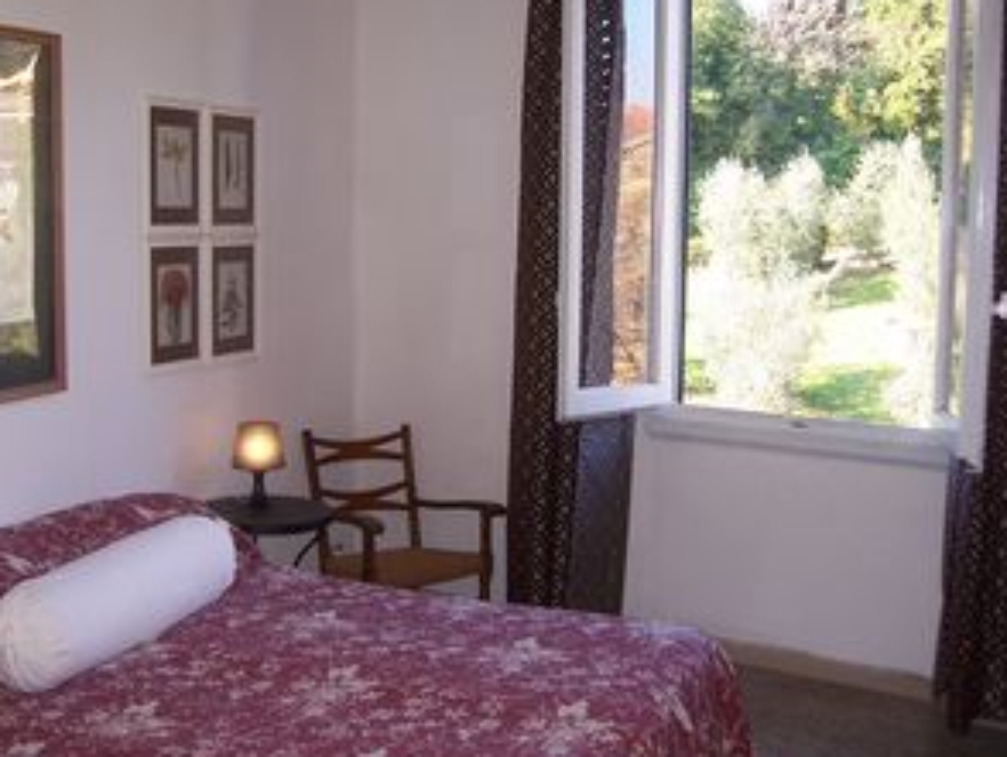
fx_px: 1310
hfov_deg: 41.8
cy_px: 343
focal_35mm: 45
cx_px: 397
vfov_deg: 32.2
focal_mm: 6
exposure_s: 1/60
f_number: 3
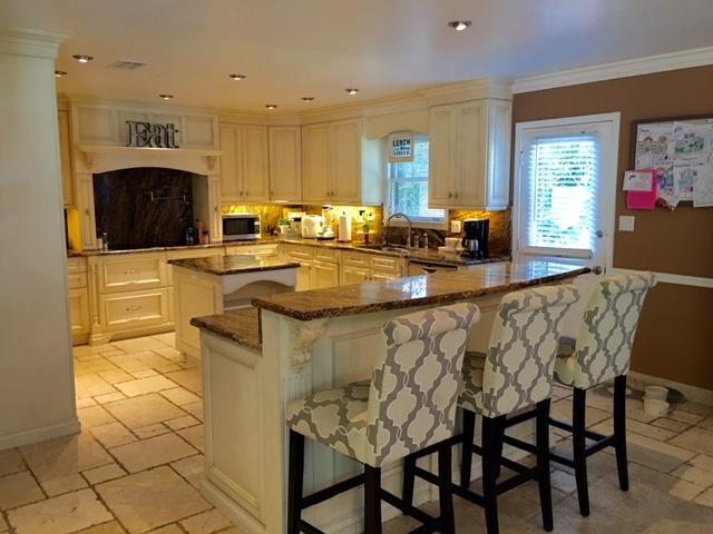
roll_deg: +0.1
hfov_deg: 61.7
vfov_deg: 48.2
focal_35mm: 29
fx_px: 597
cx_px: 356
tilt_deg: -5.9
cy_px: 267
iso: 64
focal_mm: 4.15
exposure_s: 1/15
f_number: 2.2
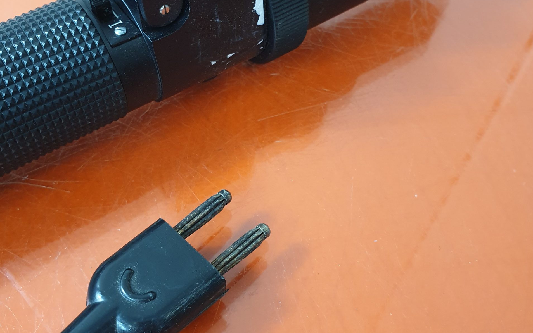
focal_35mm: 37
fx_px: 537
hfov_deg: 52.7
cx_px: 268
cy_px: 137
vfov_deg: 34.4
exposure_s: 1/33
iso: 320
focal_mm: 4.3
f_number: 2.4
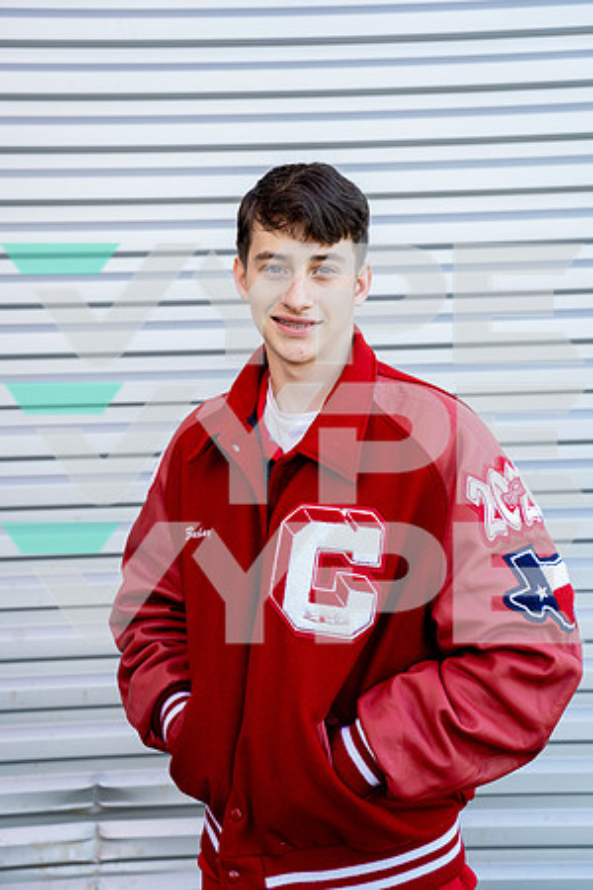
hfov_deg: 25.5
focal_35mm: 53
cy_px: 445
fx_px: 1309
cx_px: 296
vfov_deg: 37.5
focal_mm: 53
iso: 250
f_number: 4
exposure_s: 1/125
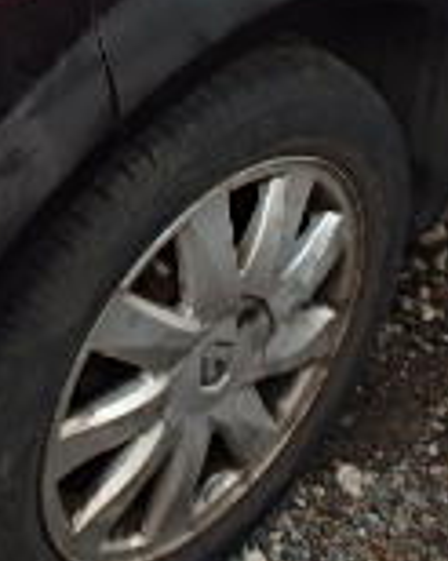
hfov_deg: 17.9
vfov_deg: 20.5
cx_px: 95
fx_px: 1410
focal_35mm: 85
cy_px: -168
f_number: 3.5
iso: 125
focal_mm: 3.7
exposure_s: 1/125
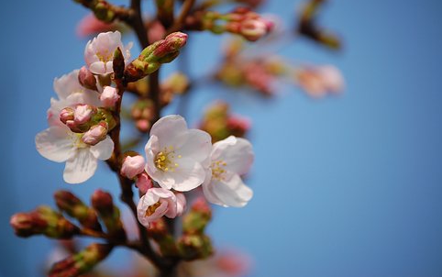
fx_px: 2441
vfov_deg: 6.5
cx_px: 227
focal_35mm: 203
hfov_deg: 10.3
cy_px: 123
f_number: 5
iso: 200
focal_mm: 125
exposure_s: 1/1250
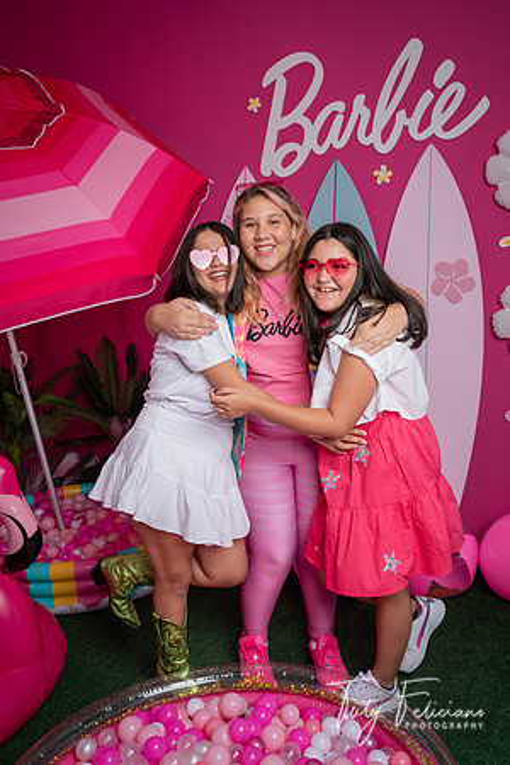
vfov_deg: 55.8
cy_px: 382
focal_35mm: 34
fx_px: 722
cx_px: 255
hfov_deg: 38.9
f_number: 5.6
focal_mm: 34
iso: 250
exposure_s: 1/160
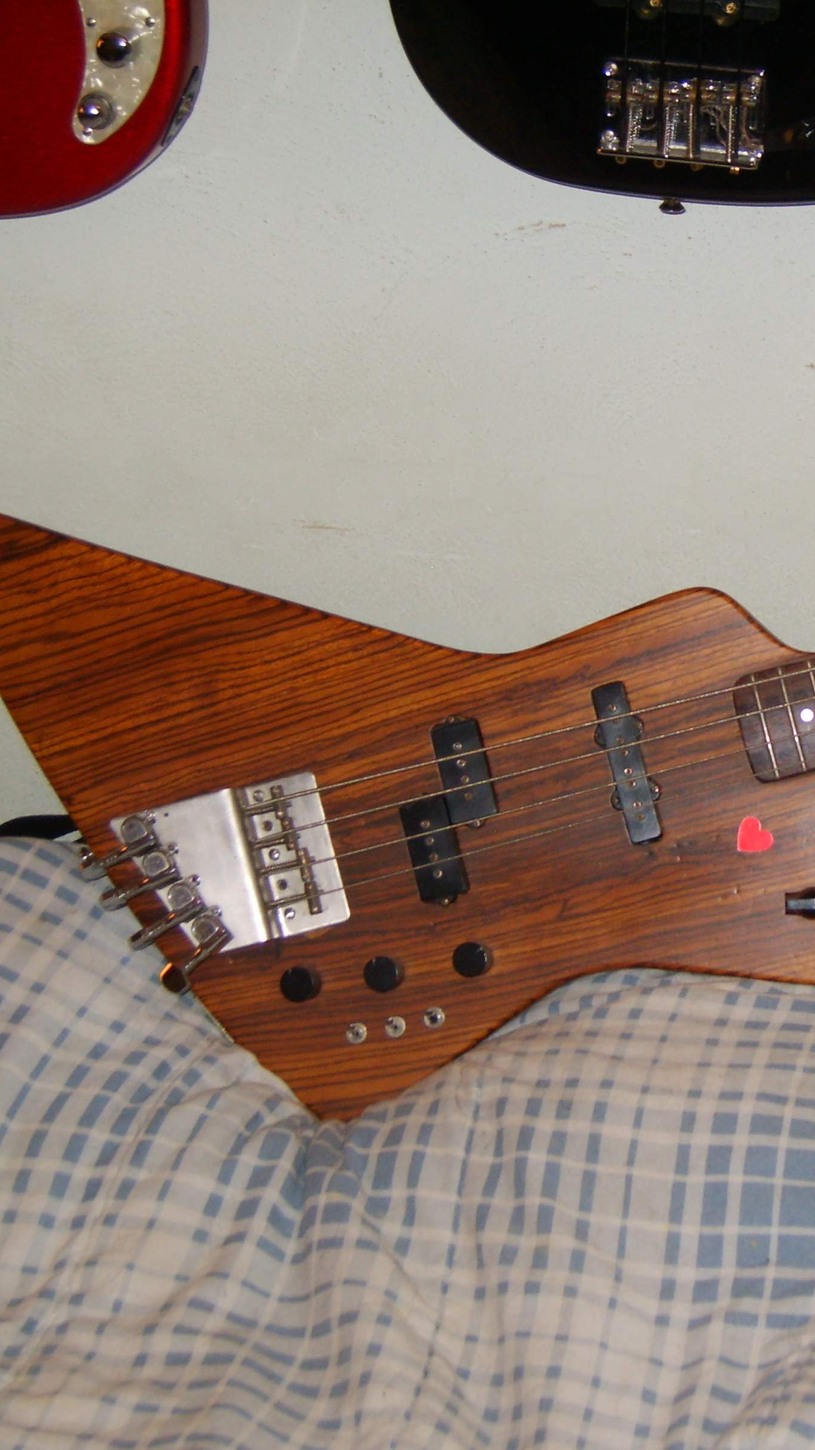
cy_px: 724
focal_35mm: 78
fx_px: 2997
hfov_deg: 15.1
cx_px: 877
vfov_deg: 27.2
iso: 100
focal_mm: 11
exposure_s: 1/45
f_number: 3.5
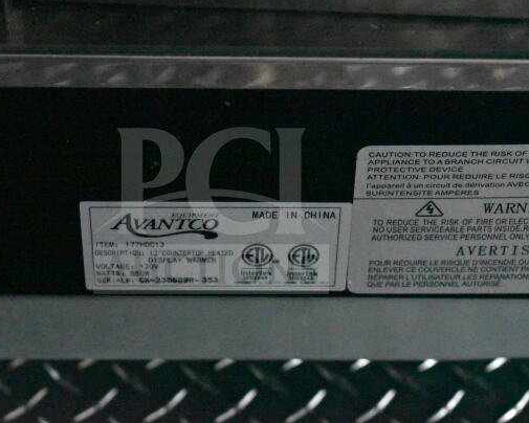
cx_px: 211
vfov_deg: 16.4
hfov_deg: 20.4
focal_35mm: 94
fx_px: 1465
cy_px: 211
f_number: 5.6
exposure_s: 1/4000
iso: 25600
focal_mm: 55
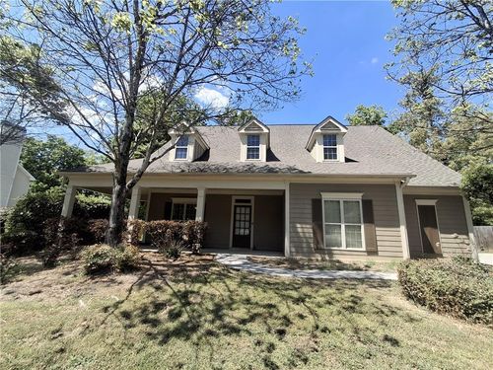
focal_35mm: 16
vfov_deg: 78.1
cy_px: 185
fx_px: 228
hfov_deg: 94.5
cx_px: 246
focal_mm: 1.64
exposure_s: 1/662
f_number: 2.2
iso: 40
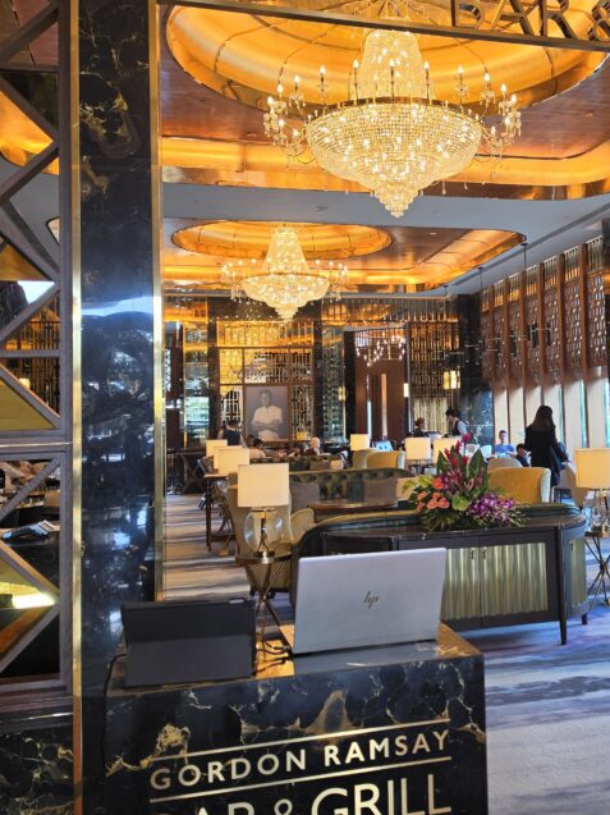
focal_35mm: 37
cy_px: 345
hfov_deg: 37.5
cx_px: 471
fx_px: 870
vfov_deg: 50.0
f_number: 1.4
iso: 40
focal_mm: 6.5
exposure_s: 1/100
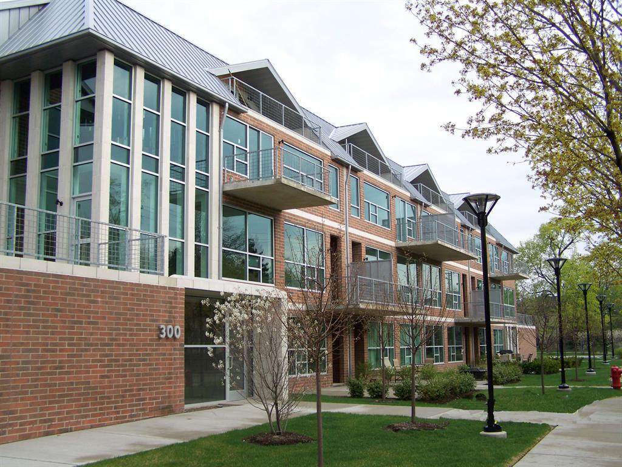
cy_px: 234
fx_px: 683
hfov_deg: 49.0
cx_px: 311
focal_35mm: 38
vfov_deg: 37.7
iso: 64
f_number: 2.8
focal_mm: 6.3
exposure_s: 1/320
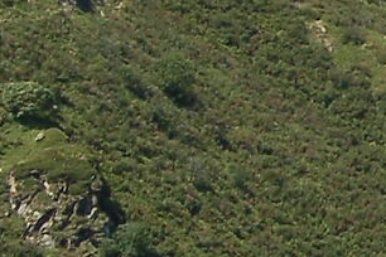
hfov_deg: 6.9
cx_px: 966
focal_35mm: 282
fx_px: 3023
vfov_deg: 4.9
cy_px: 77
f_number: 10
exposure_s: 1/250
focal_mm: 24
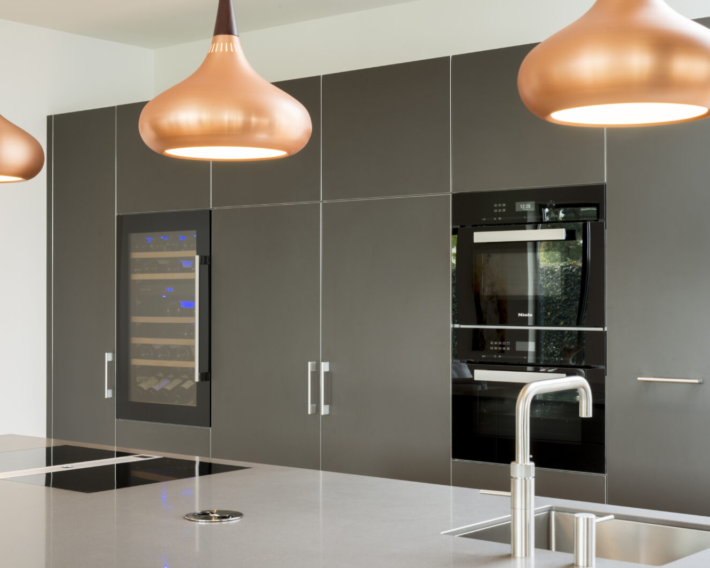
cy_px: 281
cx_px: 385
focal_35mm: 57
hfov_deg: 33.0
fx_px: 1198
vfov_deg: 26.7
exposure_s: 1
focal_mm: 50
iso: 100
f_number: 16
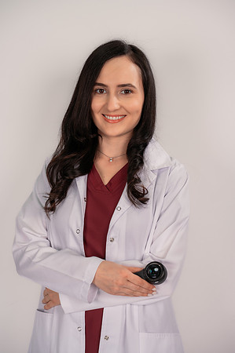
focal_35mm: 70
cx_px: 118
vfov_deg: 28.9
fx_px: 687
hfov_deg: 19.4
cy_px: 176
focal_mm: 70
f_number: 4
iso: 200
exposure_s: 1/200
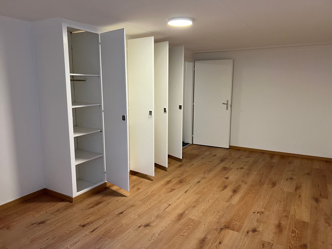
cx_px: 166
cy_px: 124
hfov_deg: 67.3
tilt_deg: -9.4
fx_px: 249
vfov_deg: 53.1
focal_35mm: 26
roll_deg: +0.1
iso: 125
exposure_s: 1/81
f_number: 1.5
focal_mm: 5.7
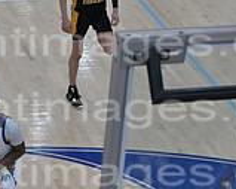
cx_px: 9
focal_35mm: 171
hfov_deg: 11.2
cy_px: 143
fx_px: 1194
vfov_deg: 9.0
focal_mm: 50
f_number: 4
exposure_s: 1/800
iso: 3200
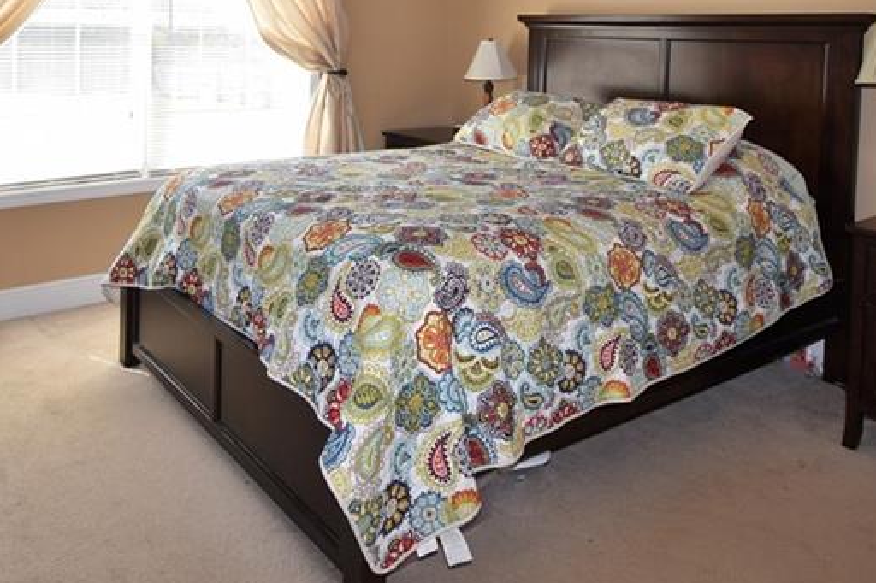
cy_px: 56
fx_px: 730
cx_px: 352
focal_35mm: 30
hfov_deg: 61.4
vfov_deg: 40.3
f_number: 5.6
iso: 360
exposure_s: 1/125
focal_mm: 10
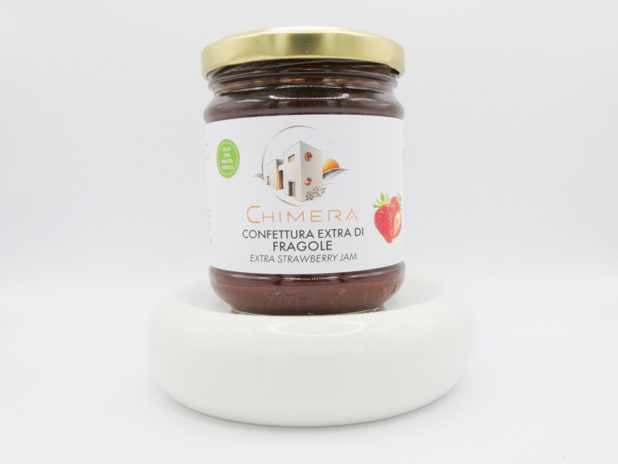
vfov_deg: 42.9
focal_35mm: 33
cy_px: 232
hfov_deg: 55.4
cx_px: 309
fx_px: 589
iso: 100
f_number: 6.3
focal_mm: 5.8
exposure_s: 1/80
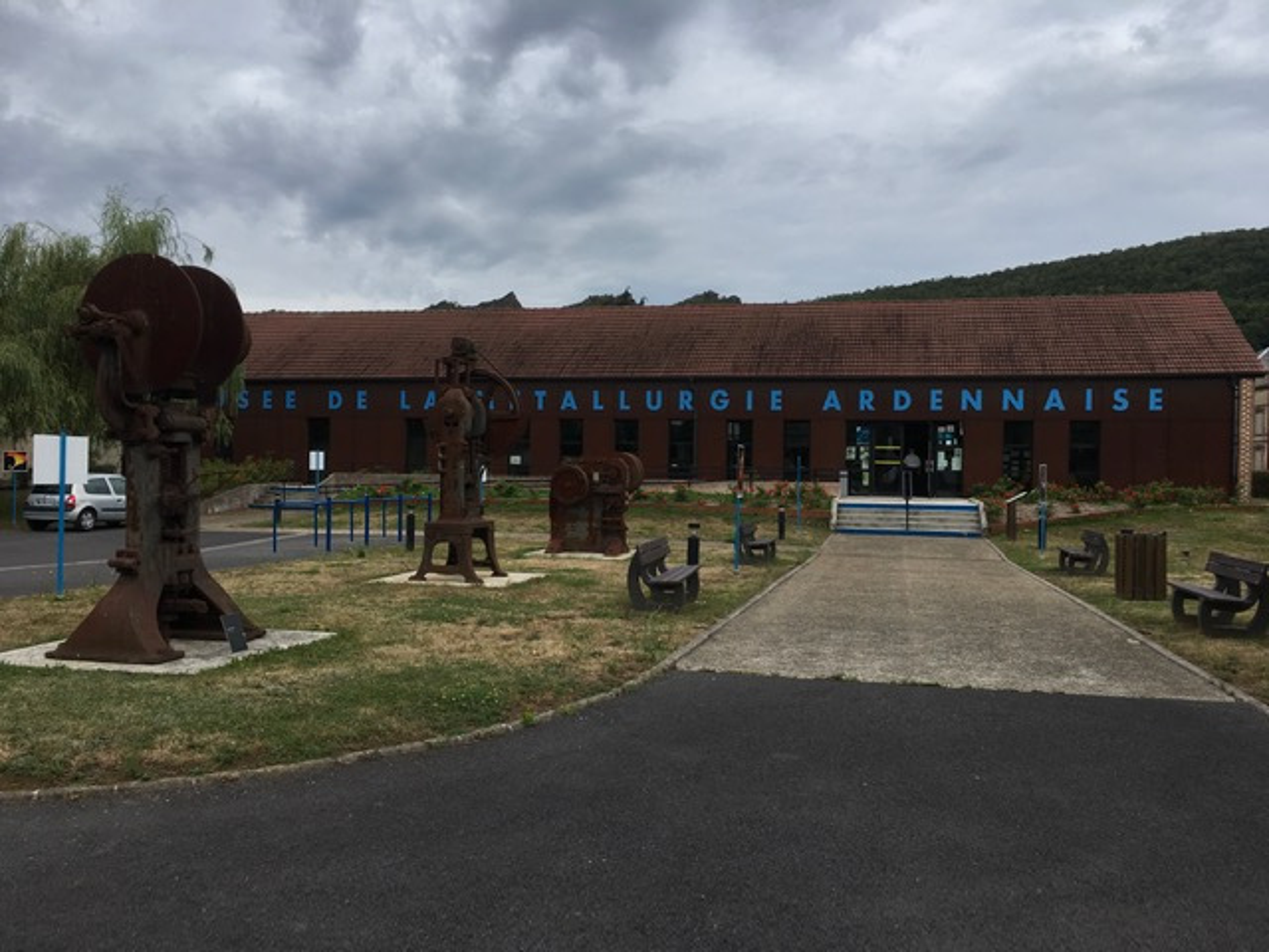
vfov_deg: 48.2
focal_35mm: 29
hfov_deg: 61.7
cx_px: 634
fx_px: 1063
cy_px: 476
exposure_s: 1/845
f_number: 2.2
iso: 25
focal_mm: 4.15
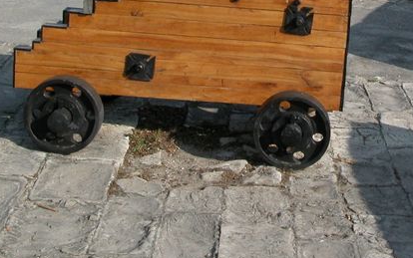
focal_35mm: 87
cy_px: -17
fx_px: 980
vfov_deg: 14.7
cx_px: 307
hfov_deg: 23.6
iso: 100
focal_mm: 10.7
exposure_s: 1/368
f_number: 7.3
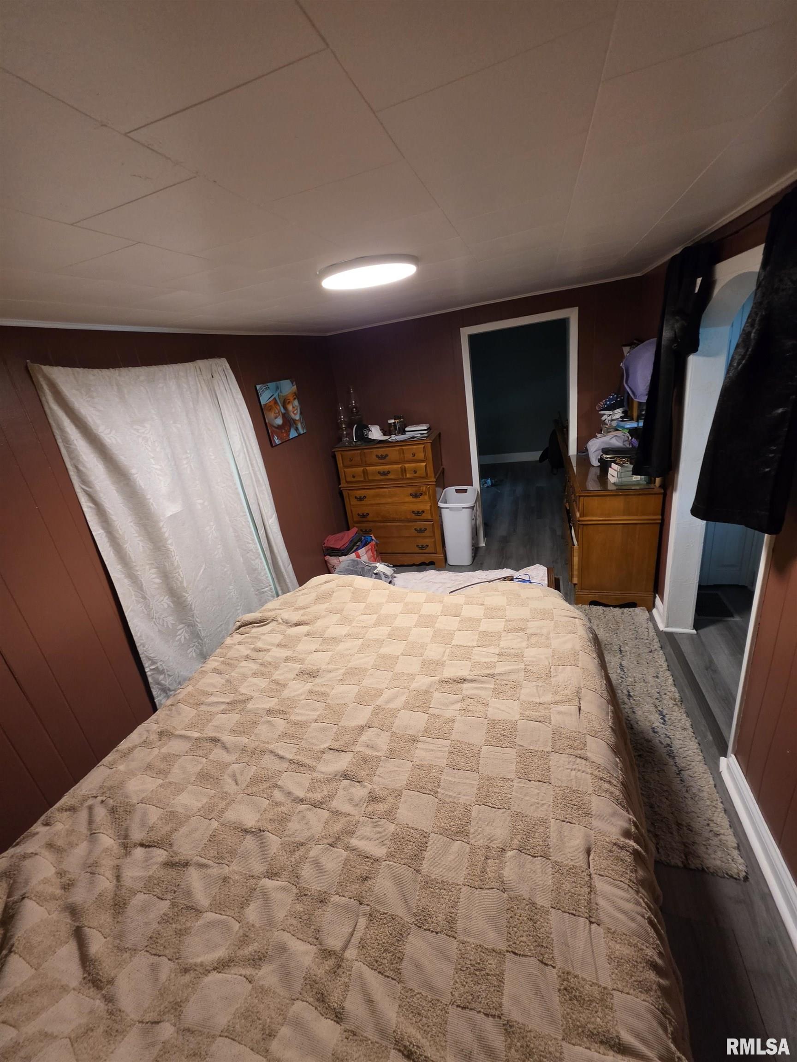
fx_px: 399
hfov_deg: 89.9
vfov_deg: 106.2
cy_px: 531
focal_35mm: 13
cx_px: 398
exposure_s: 1/60
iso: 320
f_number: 1.9
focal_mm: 2.2
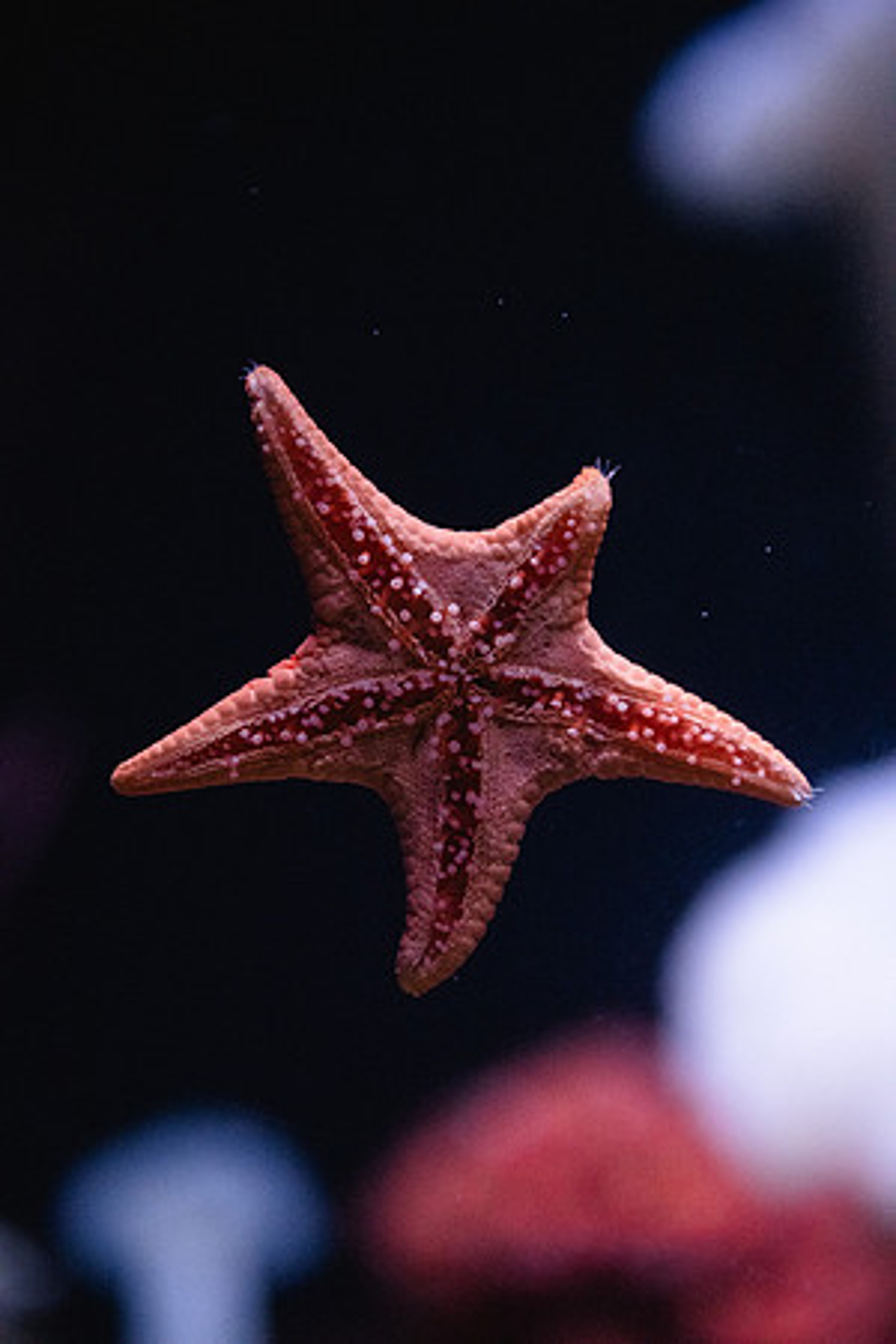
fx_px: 2613
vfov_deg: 28.8
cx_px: 448
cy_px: 672
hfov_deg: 19.5
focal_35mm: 70
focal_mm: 70
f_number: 3.2
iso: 8000
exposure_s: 1/320
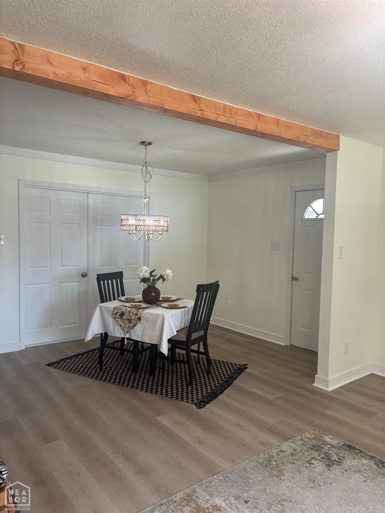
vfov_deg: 67.3
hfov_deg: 53.1
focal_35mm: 26
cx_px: 192
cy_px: 256
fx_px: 385
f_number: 1.6
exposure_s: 1/120
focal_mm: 5.96
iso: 125
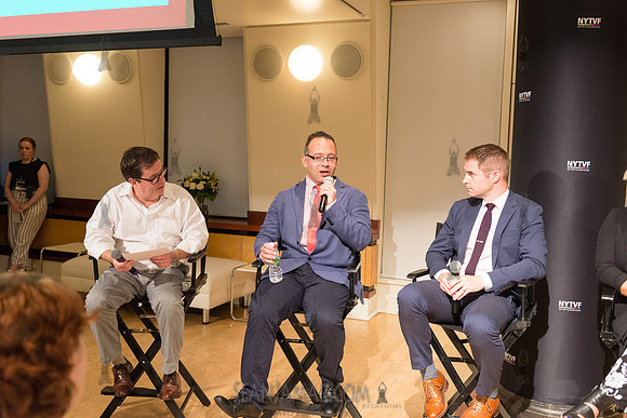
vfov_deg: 36.9
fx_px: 627
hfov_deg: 53.1
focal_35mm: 36
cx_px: 314
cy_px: 209
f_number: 4
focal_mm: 36
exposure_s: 1/125
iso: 2500
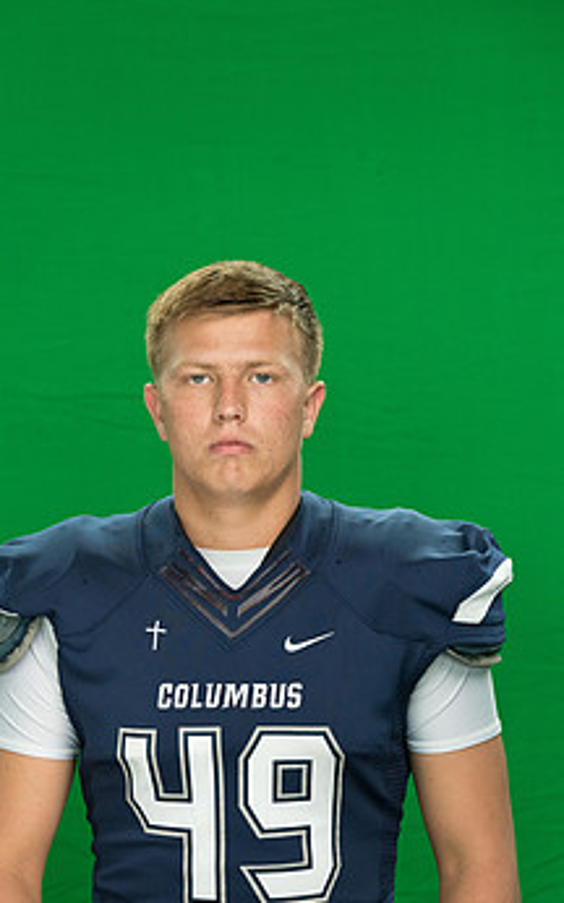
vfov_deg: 10.5
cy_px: 572
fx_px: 4898
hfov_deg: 6.6
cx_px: 225
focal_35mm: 199
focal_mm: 150
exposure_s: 1/100
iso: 5000
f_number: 8
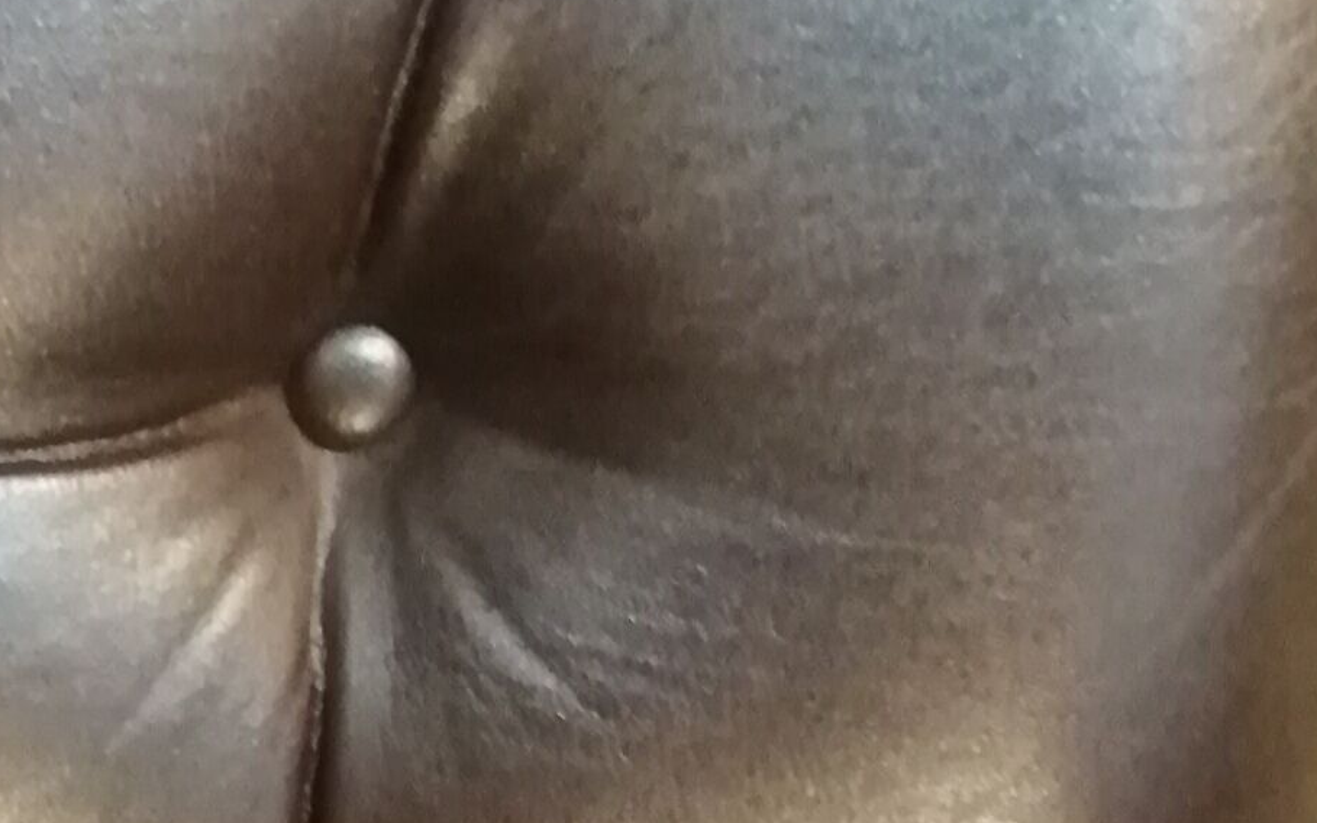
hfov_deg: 19.3
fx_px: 3553
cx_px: -420
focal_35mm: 99
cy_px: 1604
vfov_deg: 11.9
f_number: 4
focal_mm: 3.46
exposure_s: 1/14.3
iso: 640
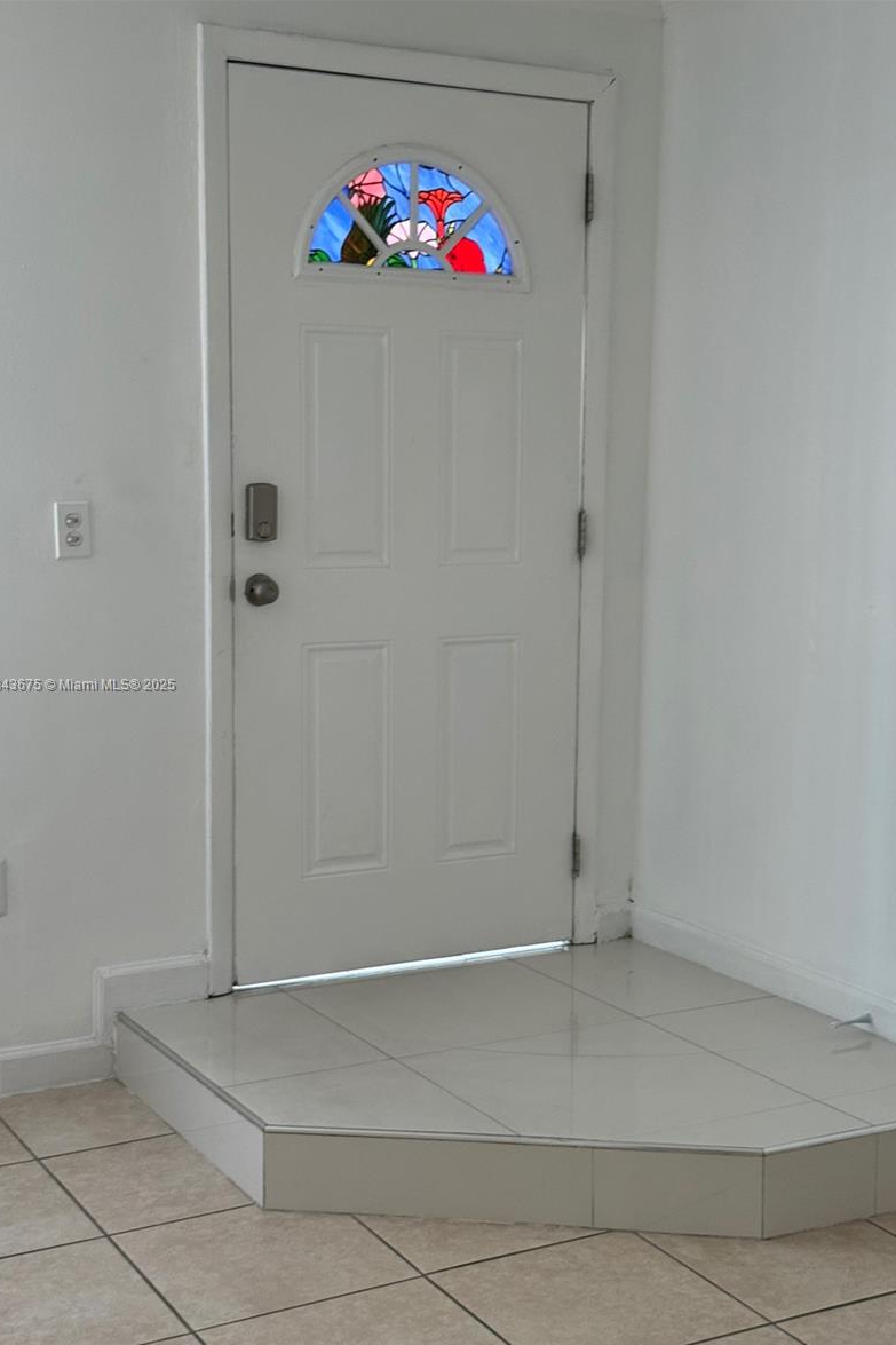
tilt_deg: -9.4
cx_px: 481
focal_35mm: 51
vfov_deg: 38.9
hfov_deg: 26.5
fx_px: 1904
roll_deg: -0.5
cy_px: 686
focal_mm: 6.76
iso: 100
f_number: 1.78
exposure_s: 1/84
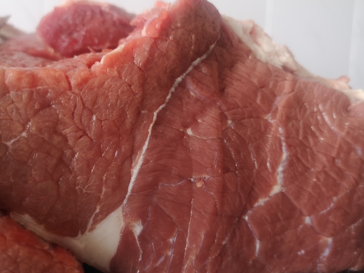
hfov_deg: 55.4
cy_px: 135
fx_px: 347
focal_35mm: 33
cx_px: 176
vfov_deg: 42.9
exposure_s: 1/50
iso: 100
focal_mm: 5.58
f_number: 1.8
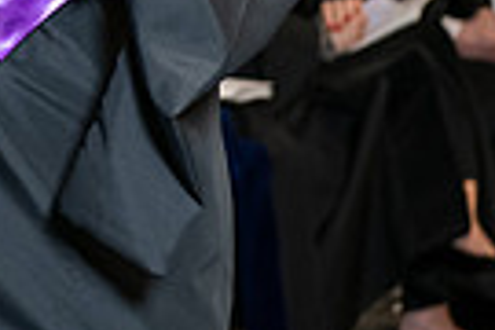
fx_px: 4138
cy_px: -372
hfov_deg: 6.7
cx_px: -341
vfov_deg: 4.5
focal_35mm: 301
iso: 2000
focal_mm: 70
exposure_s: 1/200
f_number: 5
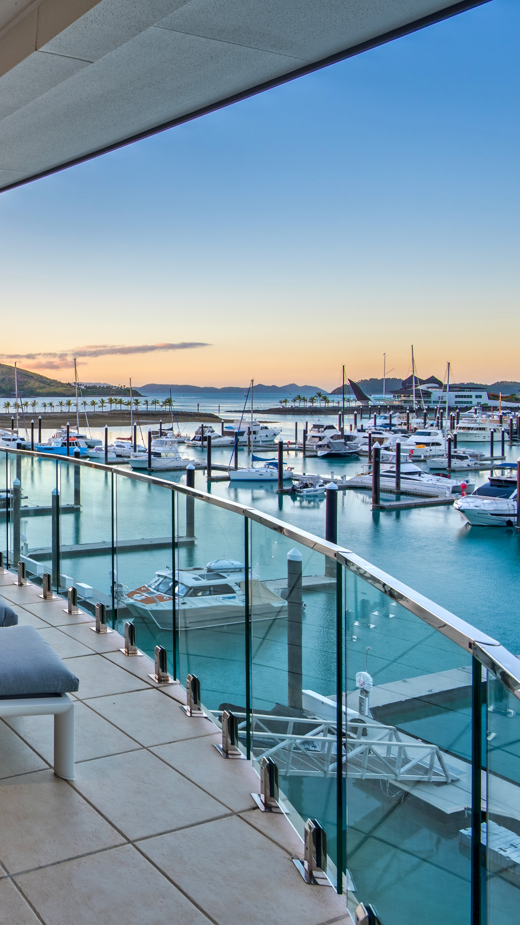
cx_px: -110
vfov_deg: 71.9
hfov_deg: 34.9
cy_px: 463
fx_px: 637
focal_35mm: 26
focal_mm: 16
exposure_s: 1/50
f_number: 10
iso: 200
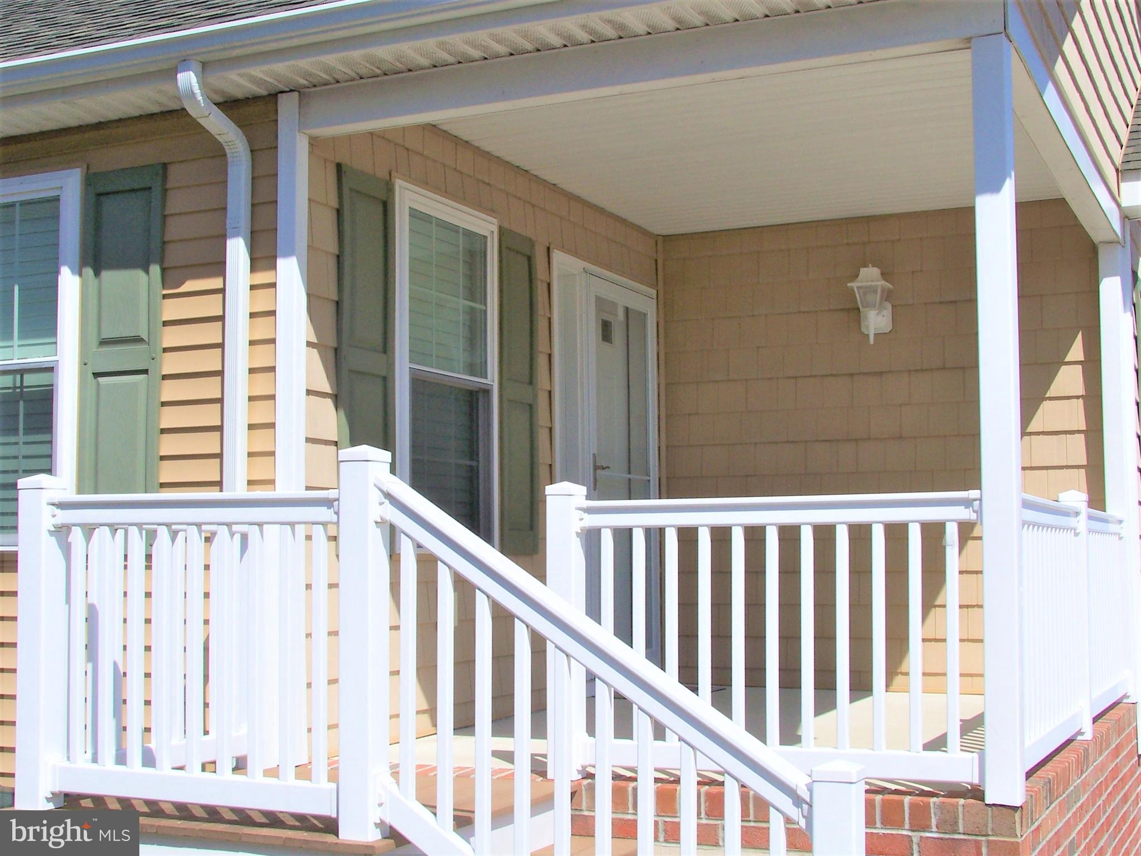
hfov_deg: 37.5
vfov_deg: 28.6
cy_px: 428
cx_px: 570
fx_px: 1681
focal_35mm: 51
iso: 80
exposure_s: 1/750
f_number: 5.6
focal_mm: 8.5
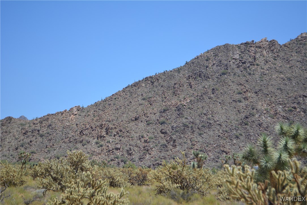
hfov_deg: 24.6
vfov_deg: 16.6
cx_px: 154
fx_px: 704
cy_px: 102
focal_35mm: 82
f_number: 6.3
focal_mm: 55
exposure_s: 1/1600
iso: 400
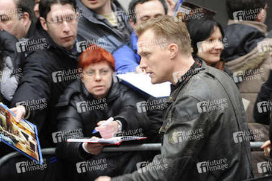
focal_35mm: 270
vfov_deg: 5.1
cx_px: 136
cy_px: 90
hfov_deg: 7.6
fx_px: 2038
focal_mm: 270
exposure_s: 1/160
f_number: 5.6
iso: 1250
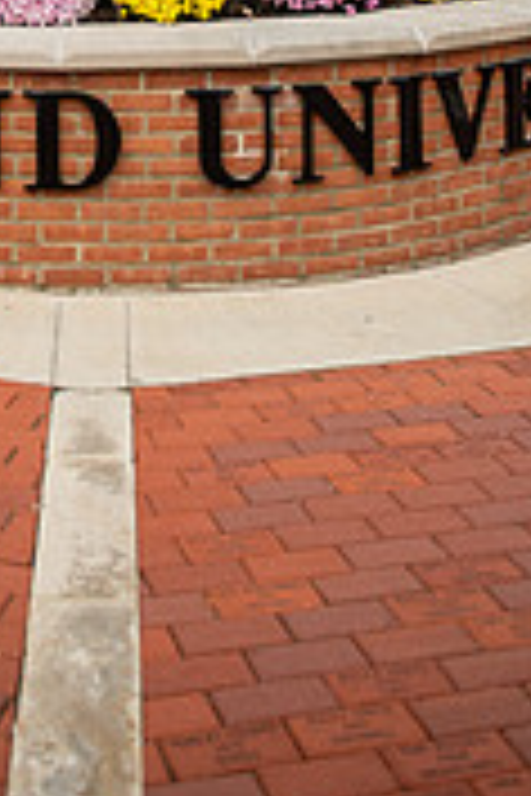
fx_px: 1350
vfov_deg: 28.2
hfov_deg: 21.6
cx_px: 32
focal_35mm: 61
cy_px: -184
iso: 125
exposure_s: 1/400
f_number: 2.8
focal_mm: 24
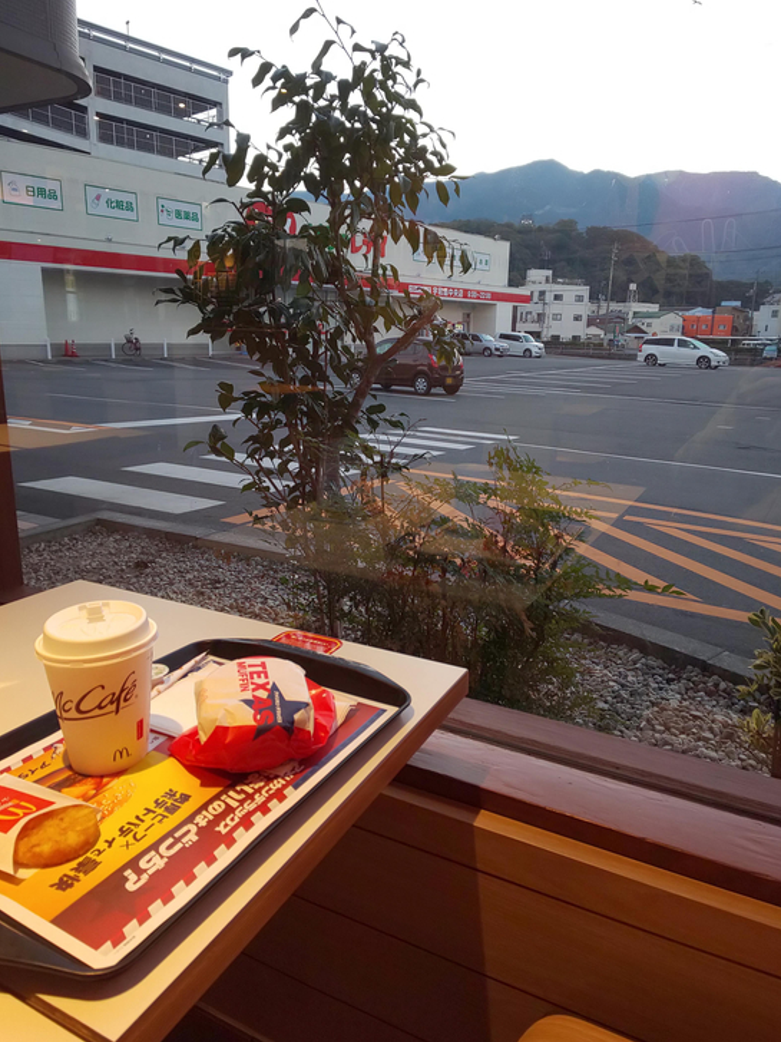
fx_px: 662
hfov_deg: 61.0
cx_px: 420
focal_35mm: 22
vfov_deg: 76.3
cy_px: 494
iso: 54
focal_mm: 3.45
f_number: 1.94
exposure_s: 1/50
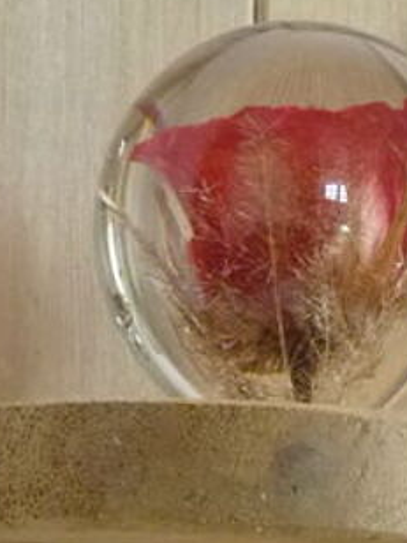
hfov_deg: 11.9
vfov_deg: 15.6
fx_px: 1834
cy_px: 796
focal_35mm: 117
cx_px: 664
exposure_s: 1/20
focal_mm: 4.8
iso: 400
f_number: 2.8
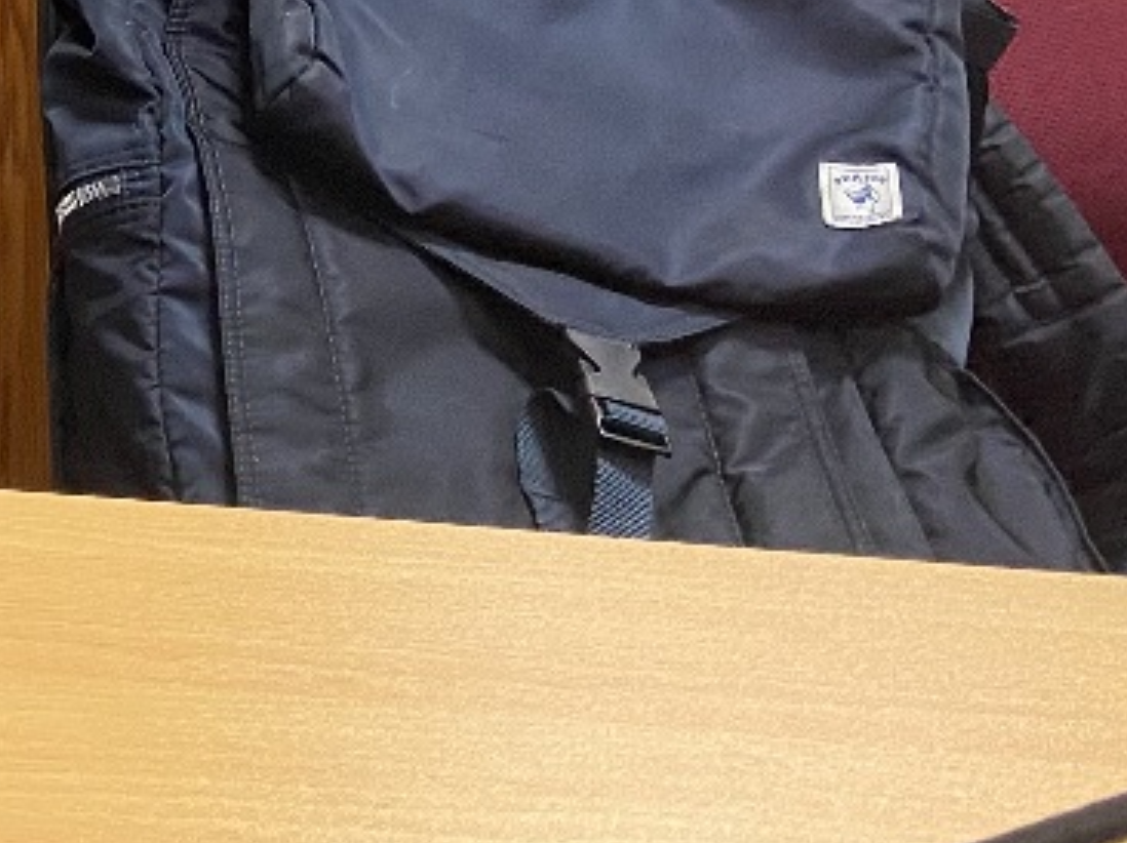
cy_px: -566
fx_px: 2961
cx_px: -838
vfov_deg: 14.6
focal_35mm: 91
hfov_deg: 17.8
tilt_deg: -4.6
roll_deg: -0.1
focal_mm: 4.25
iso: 125
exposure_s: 1/60
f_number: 1.8
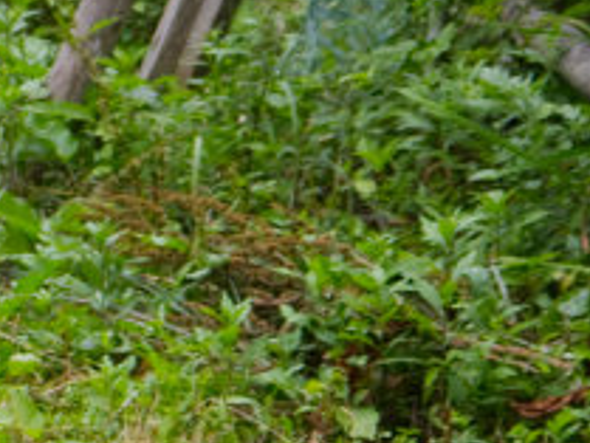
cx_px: -819
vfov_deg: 4.7
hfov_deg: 6.0
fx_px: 5355
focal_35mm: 314
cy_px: -288
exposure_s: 1/100
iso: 125
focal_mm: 25.4
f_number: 3.6
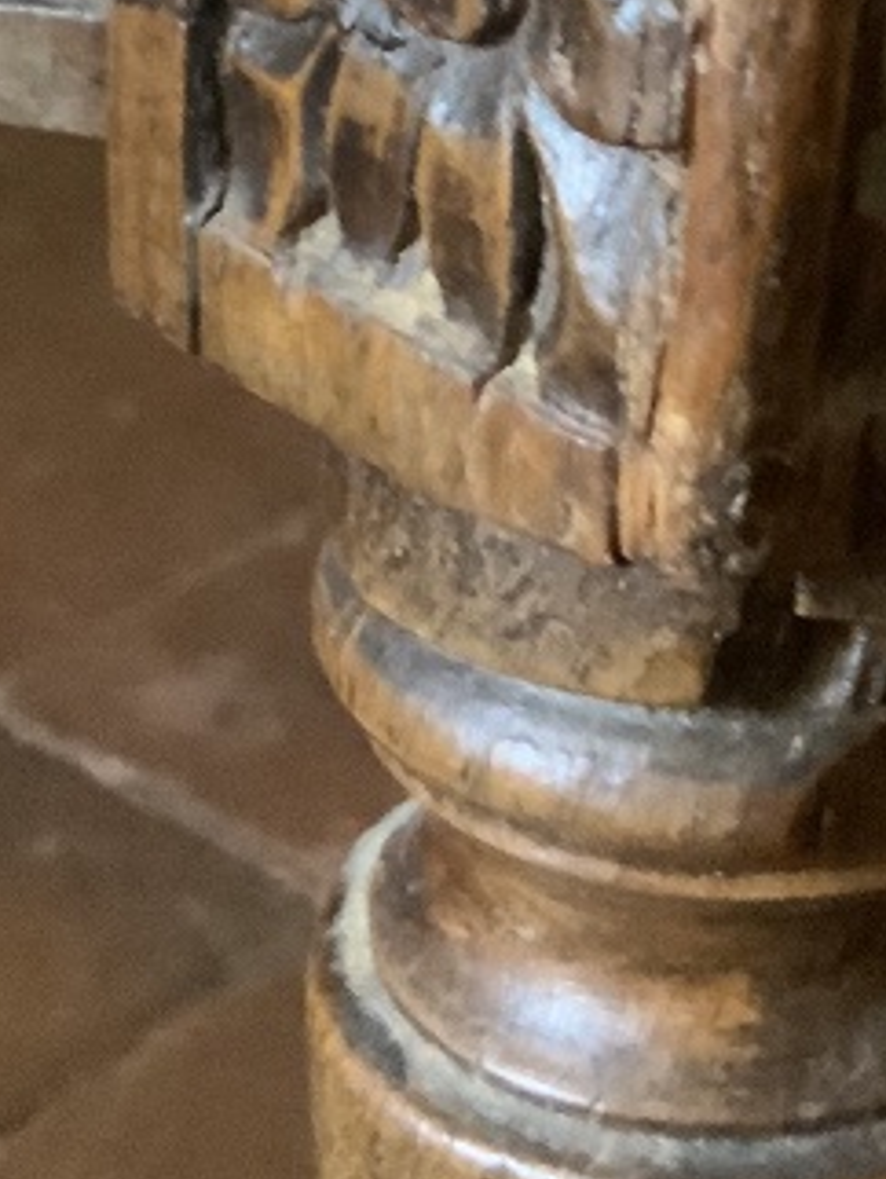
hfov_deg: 13.7
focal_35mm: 108
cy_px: -282
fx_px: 3681
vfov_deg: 17.3
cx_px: 622
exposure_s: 1/30
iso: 500
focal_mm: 3
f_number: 1.8
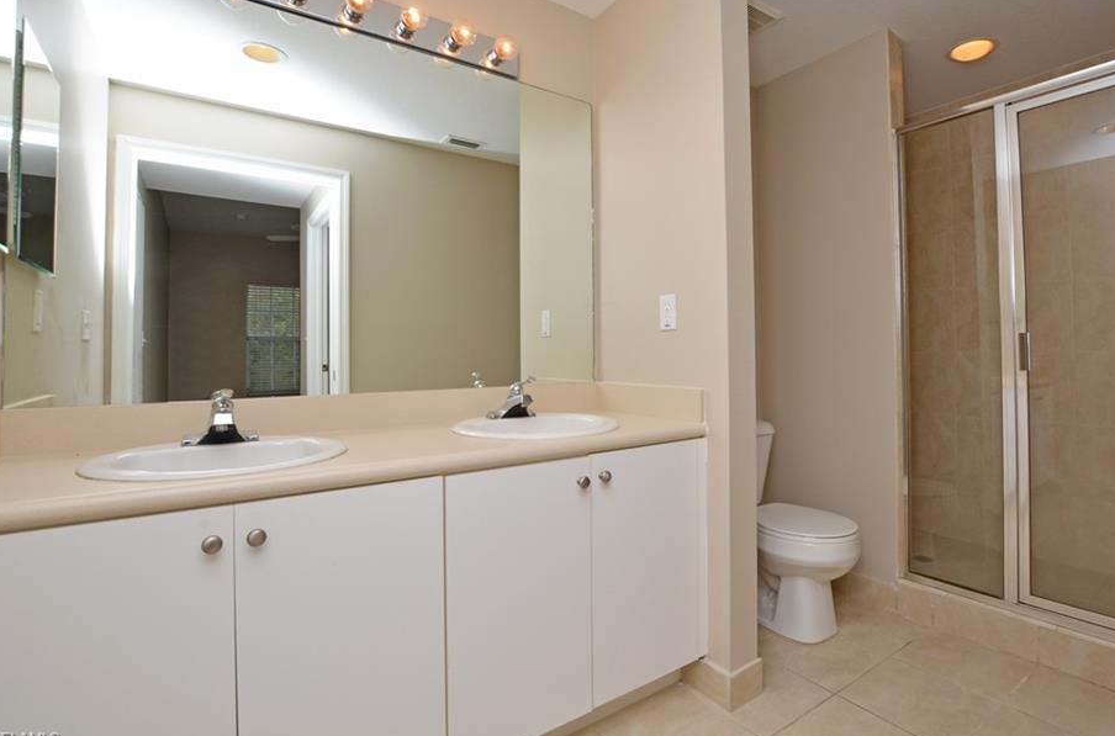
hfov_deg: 93.2
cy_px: 332
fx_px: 525
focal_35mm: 17
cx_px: 606
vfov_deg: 69.9
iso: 200
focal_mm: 10
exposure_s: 1/60
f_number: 11
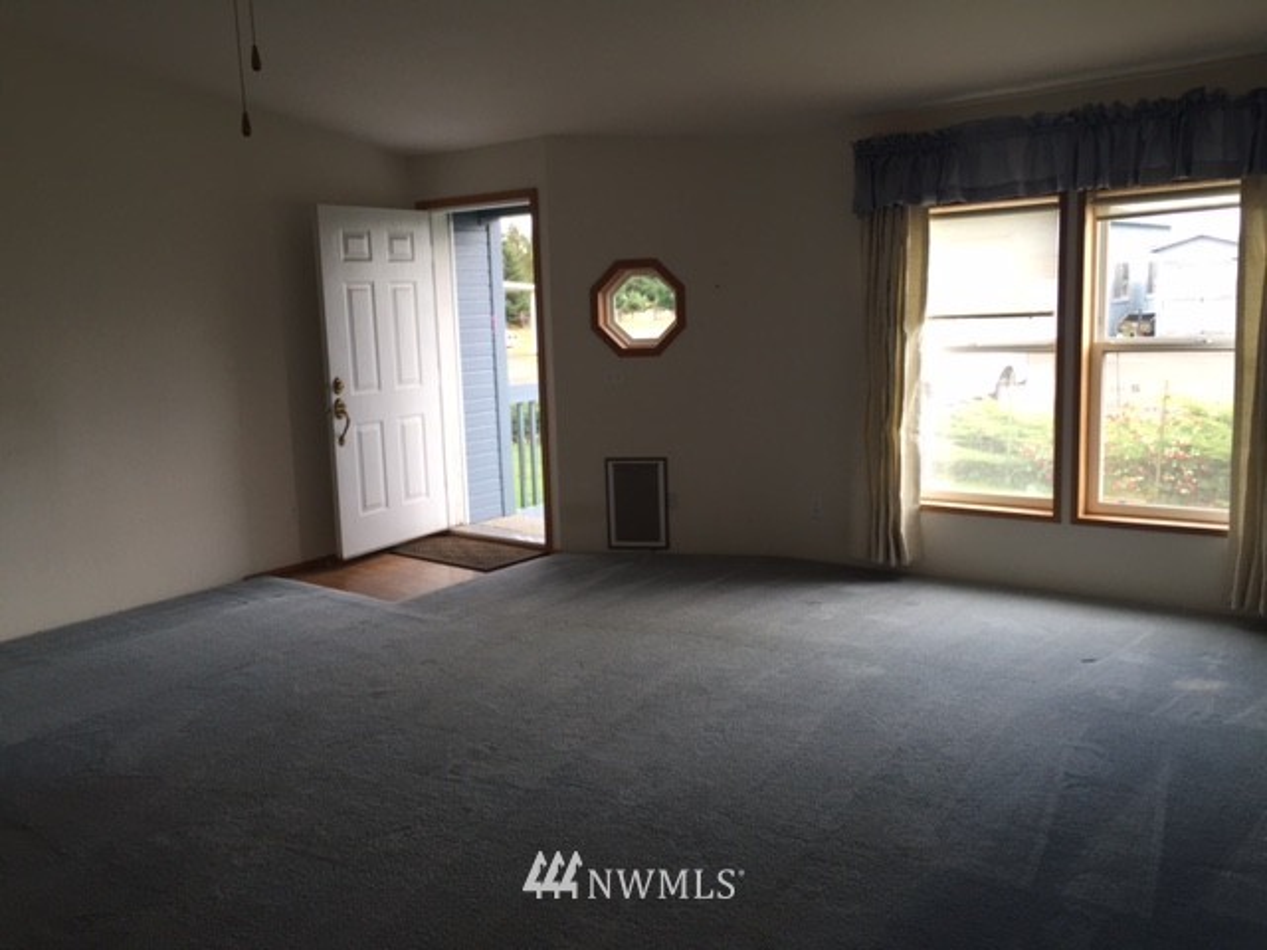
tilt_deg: -9.8
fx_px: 1061
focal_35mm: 29
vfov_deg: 48.2
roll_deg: +2.2
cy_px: 475
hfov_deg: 61.7
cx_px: 634
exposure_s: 1/120
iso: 50
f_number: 2.2
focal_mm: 4.15
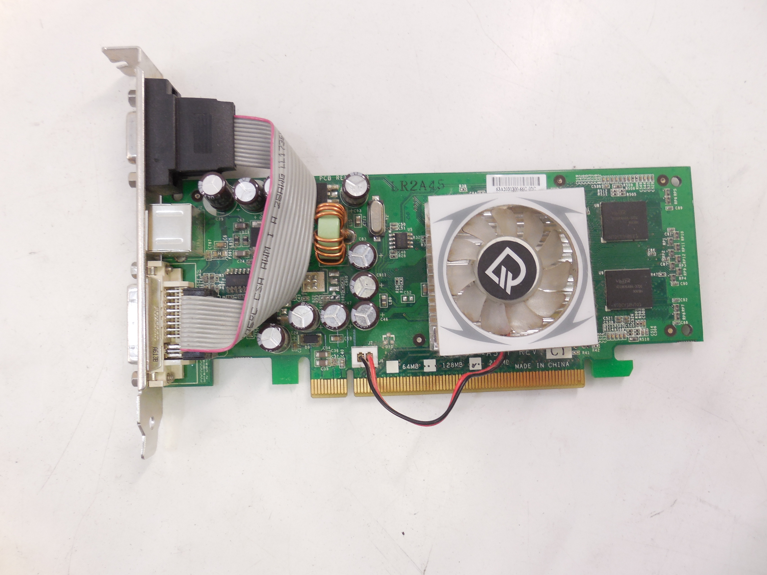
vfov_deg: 53.1
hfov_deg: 67.3
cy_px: 288
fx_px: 576
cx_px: 384
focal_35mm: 26
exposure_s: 1/30
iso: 200
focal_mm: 4.6
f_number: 3.5
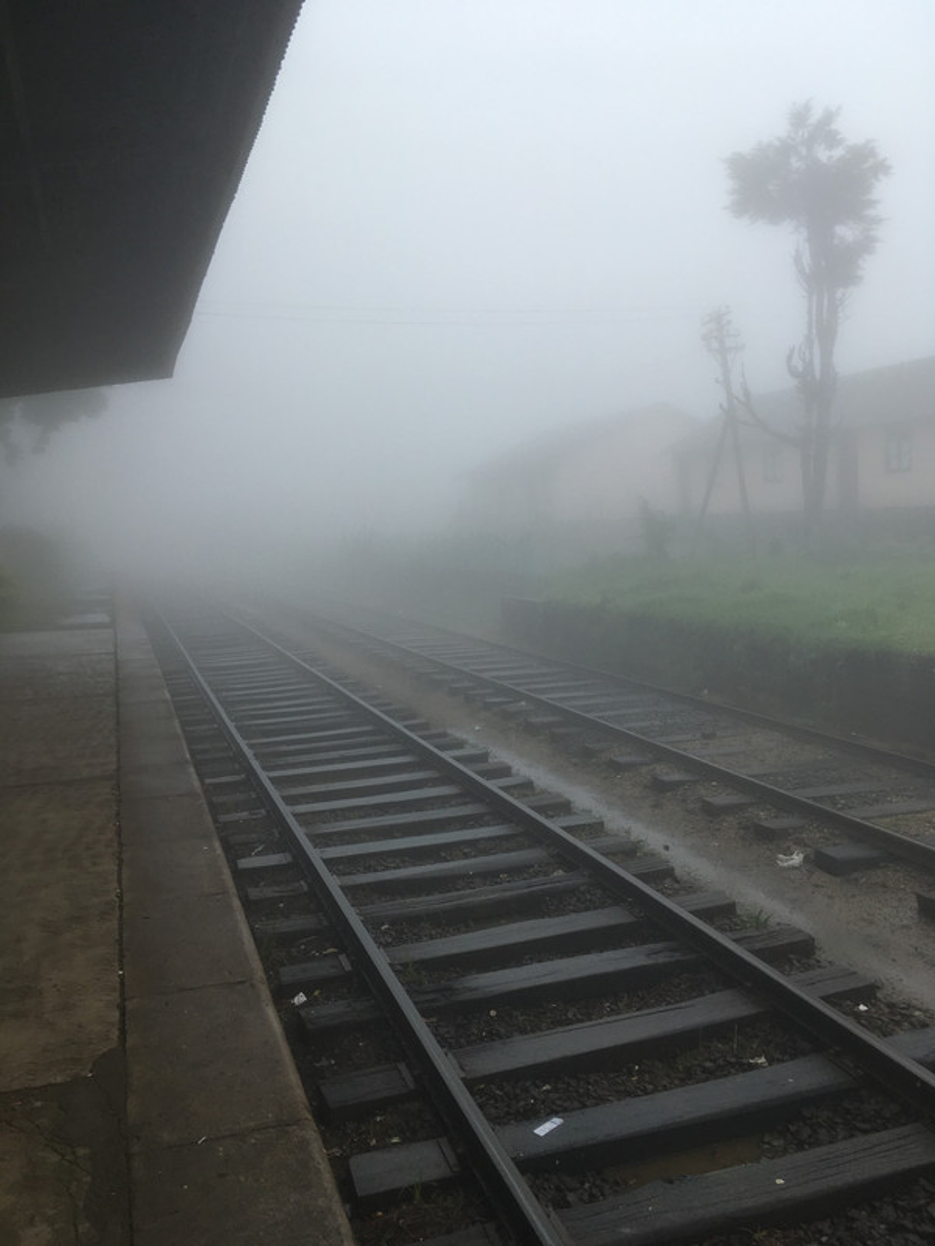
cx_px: 468
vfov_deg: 61.7
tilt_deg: -5.2
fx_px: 1044
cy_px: 623
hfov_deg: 48.2
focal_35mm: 29
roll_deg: +2.8
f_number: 2.2
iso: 25
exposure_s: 1/693
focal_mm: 4.15
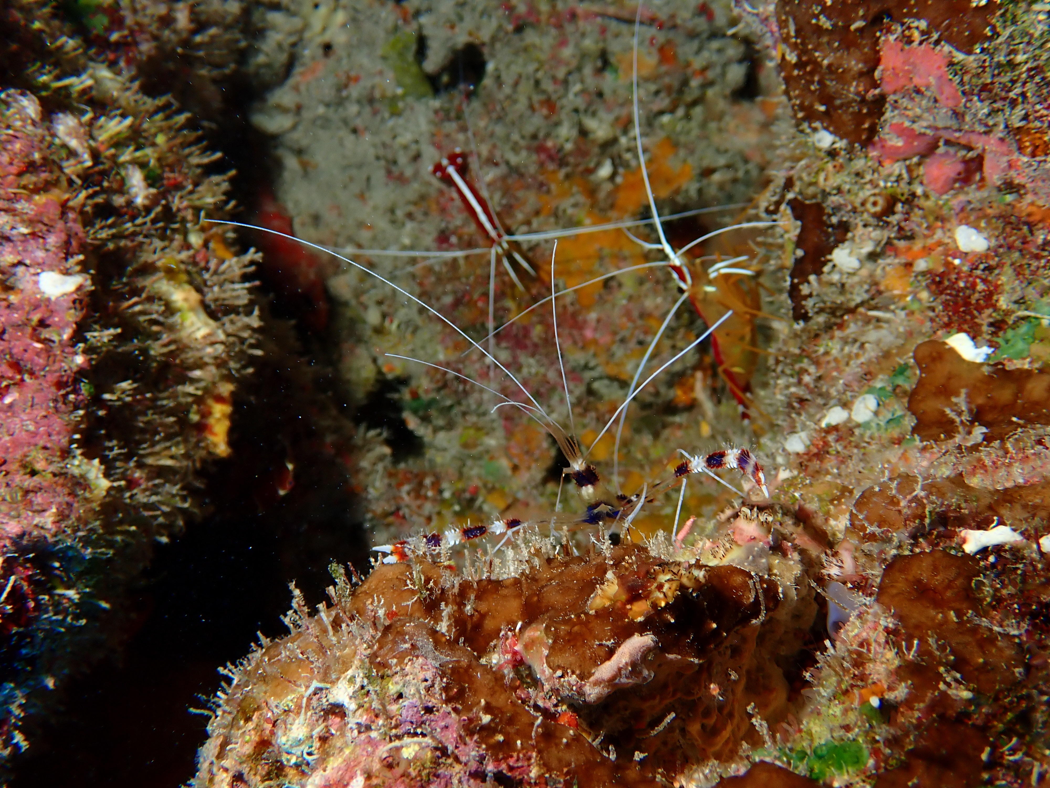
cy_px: 394
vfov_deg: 39.7
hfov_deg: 51.4
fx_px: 1092
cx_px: 525
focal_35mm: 36
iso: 160
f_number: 3.5
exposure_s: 1/160
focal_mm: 6.37
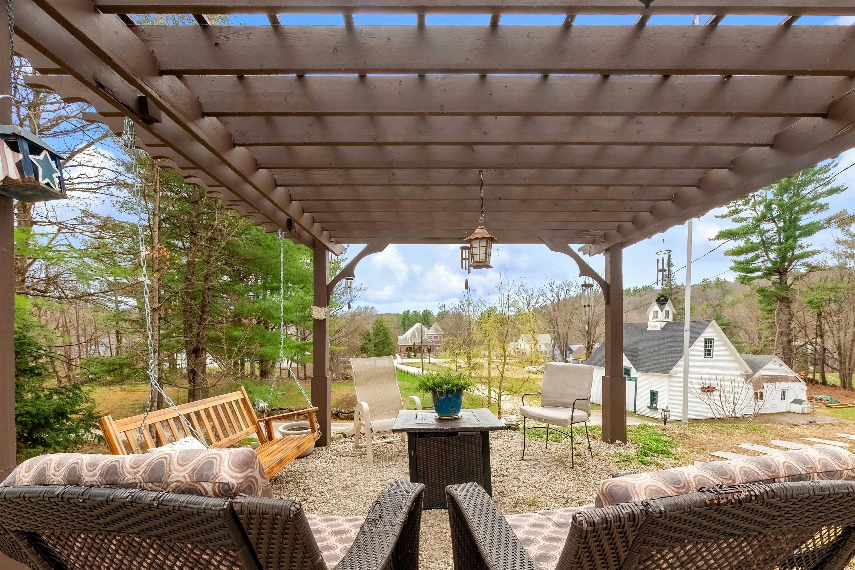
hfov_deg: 100.4
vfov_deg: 77.3
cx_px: 428
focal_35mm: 15
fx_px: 356
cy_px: 285
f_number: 9
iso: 100
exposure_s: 1/80
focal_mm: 10
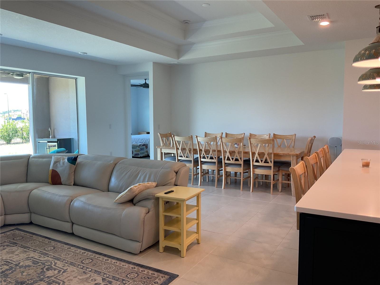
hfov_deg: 61.7
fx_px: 318
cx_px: 190
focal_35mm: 29
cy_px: 142
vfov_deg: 48.2
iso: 40
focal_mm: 3
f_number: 1.8
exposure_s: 1/60
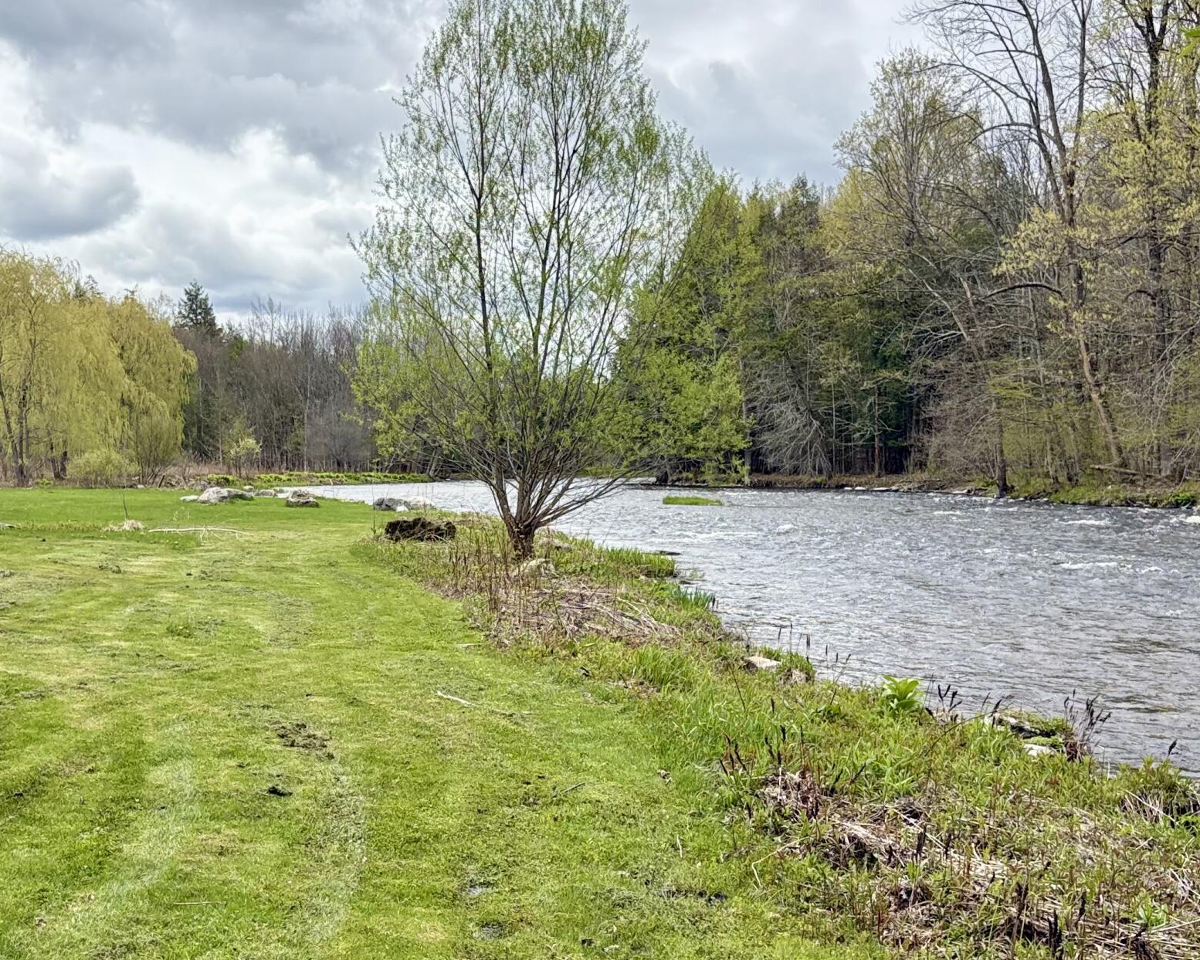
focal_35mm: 49
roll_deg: +0.5
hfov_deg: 37.6
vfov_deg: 30.7
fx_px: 1740
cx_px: 398
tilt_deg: -4.8
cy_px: 607
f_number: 1.6
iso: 50
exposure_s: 1/2639
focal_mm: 5.96
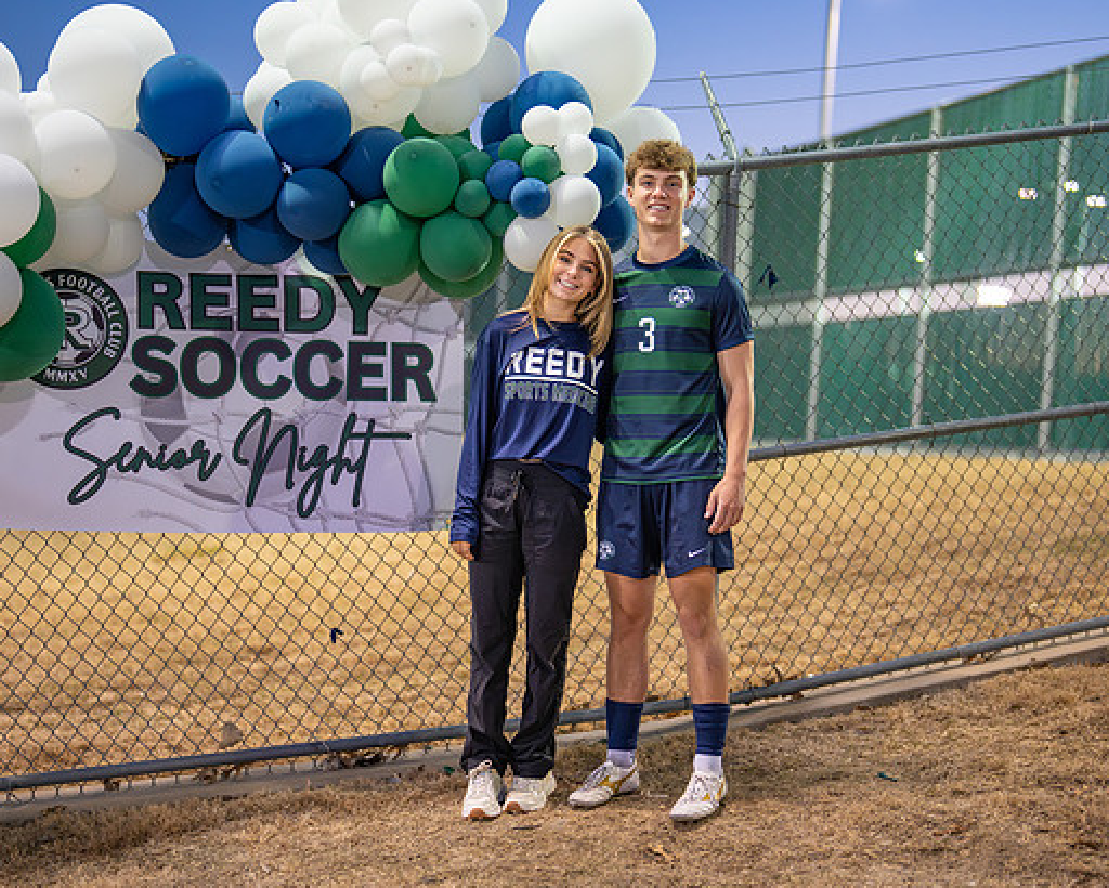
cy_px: 470
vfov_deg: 24.2
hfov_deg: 30.0
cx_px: 562
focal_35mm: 63
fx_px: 2069
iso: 1600
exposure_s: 1/320
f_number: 1.2
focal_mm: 50
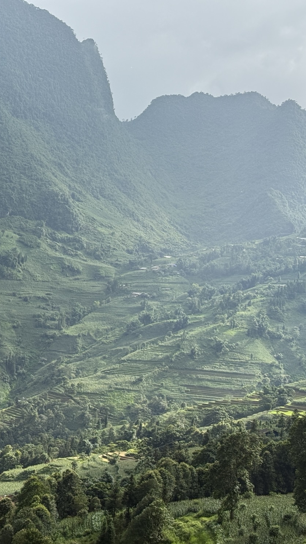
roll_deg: -4.3
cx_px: 155
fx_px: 1010
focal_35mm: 70
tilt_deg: +3.0
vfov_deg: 30.2
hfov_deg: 17.2
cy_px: 272
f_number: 1.78
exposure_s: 1/3704
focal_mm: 6.76
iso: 100
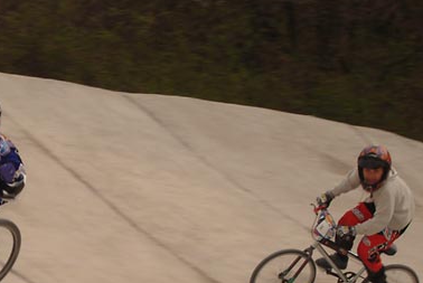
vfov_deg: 12.3
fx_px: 1306
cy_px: 237
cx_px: 138
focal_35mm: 111
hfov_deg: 18.3
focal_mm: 35
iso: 100
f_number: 11
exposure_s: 1/125
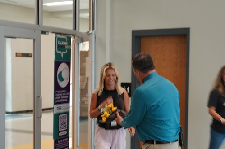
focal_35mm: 69
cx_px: 108
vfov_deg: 19.6
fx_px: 431
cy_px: 104
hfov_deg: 29.3
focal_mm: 43
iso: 800
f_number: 7.1
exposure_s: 1/30
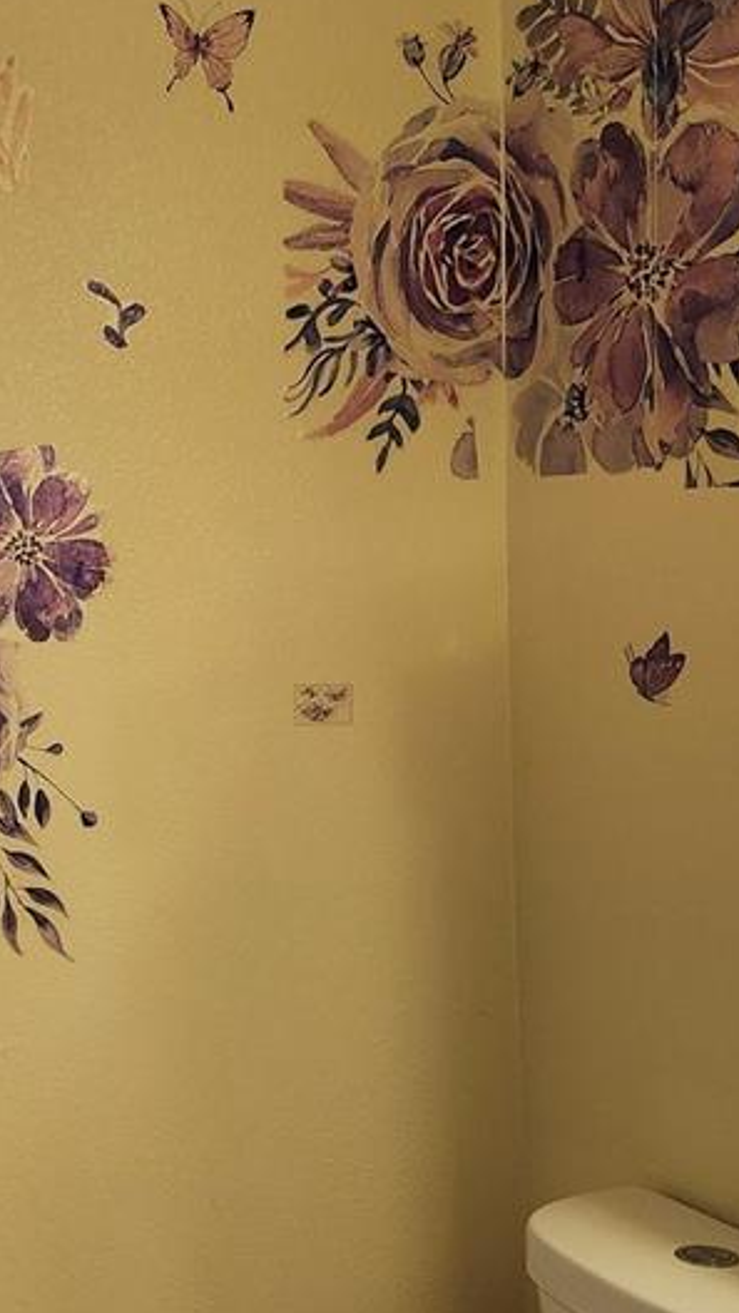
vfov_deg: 36.6
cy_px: 701
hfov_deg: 19.8
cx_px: -159
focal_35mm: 57
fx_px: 1986
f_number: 1.8
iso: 400
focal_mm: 5.54
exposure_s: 1/120
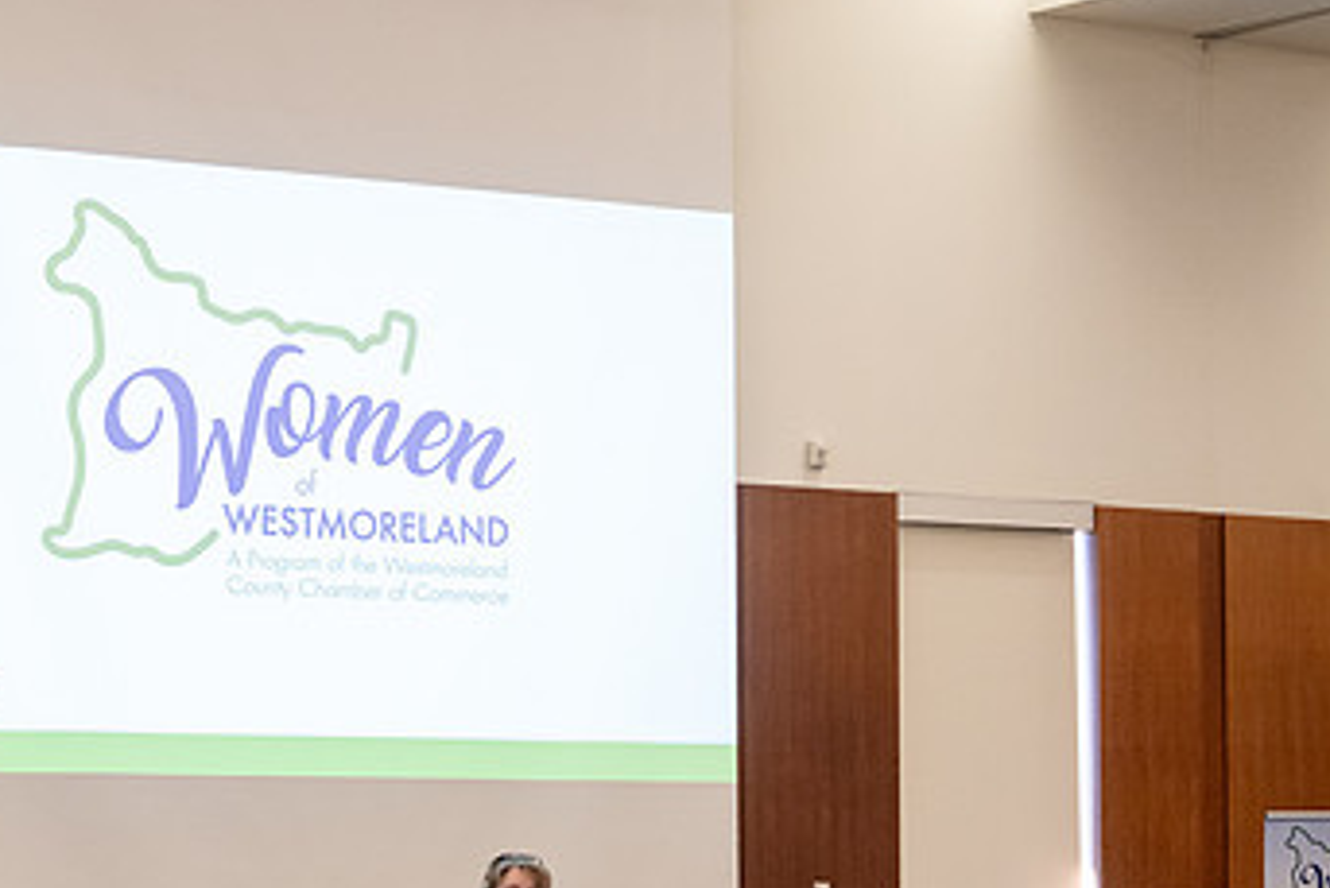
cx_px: 384
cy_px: 665
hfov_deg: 17.0
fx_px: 4435
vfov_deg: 11.4
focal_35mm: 120
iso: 4000
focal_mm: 70
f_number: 2.8
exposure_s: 1/1250
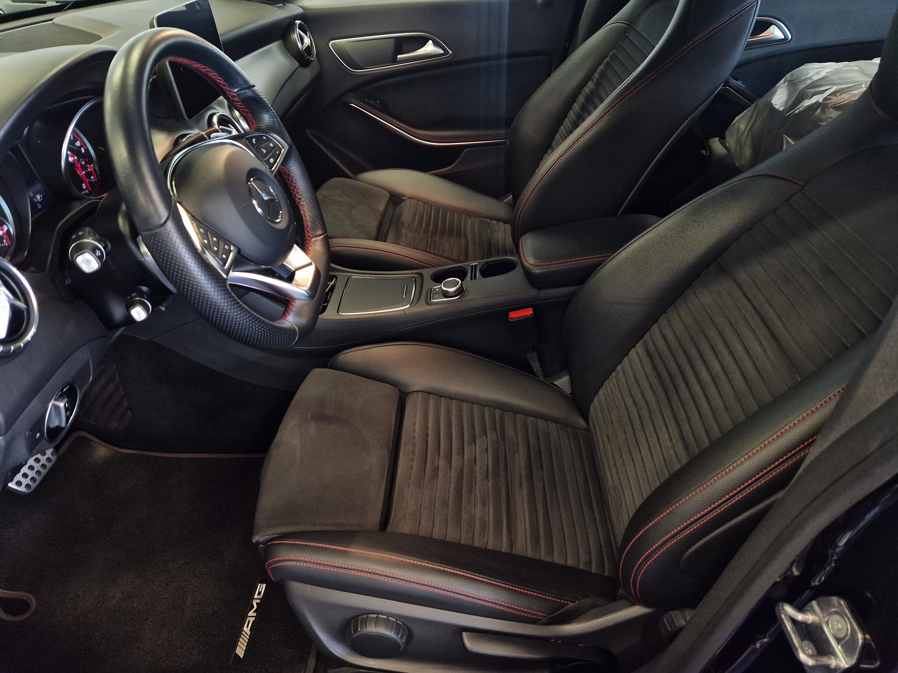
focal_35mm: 23
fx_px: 597
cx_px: 449
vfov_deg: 58.9
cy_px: 336
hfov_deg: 73.9
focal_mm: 5.4
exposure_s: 1/100
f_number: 1.8
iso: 400
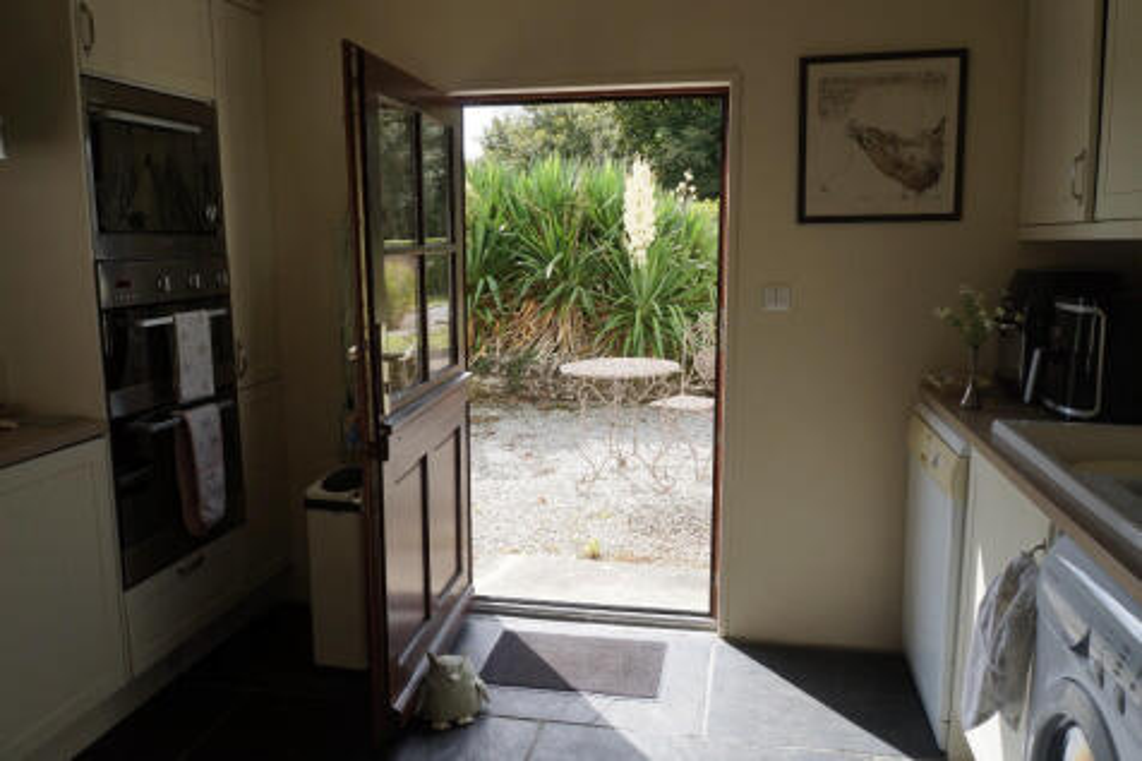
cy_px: 380
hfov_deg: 67.4
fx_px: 856
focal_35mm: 27
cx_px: 571
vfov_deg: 47.9
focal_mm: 18
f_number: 8
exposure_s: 1/100
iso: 100
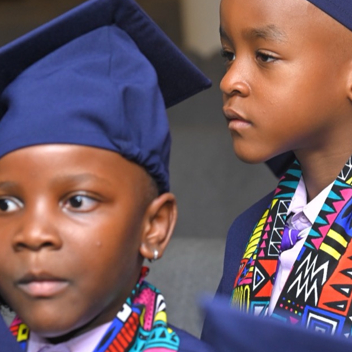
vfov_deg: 6.7
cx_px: 185
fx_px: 3014
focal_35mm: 262
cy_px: 123
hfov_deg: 6.7
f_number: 6.3
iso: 2000
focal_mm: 120
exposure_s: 1/200
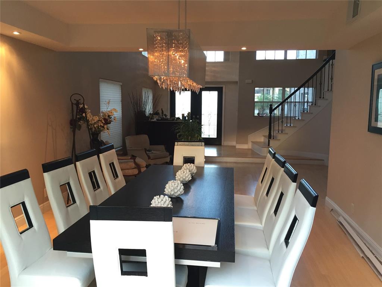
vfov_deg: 48.2
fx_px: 320
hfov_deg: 61.7
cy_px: 144
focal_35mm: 29
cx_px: 191
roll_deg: +0.0
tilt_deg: -7.1
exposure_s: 1/30
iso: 100
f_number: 2.2
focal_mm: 4.15
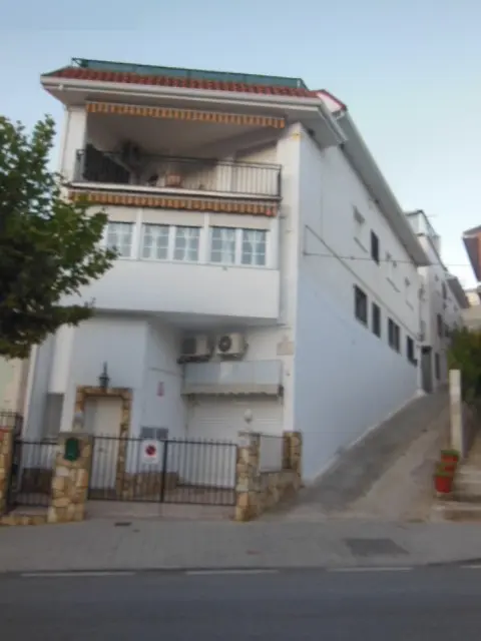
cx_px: 240
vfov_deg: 61.7
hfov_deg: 48.2
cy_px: 320
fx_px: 537
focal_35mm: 29
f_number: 3.7
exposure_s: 1/80
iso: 125
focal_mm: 5.2
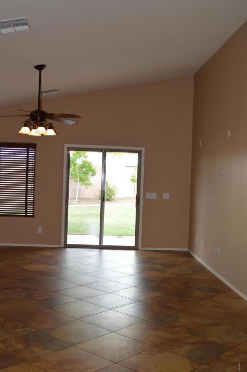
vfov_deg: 46.4
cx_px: 124
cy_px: 186
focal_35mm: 42
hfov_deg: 31.8
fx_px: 433
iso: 400
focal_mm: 28
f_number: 4.5
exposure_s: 1/60
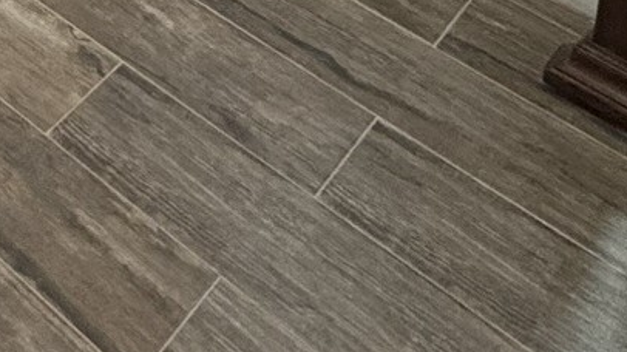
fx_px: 1280
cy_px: -770
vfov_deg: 10.2
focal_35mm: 77
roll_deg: +0.3
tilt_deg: -10.2
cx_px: -156
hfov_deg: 24.5
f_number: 2.2
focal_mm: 2.22
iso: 250
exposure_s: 1/120
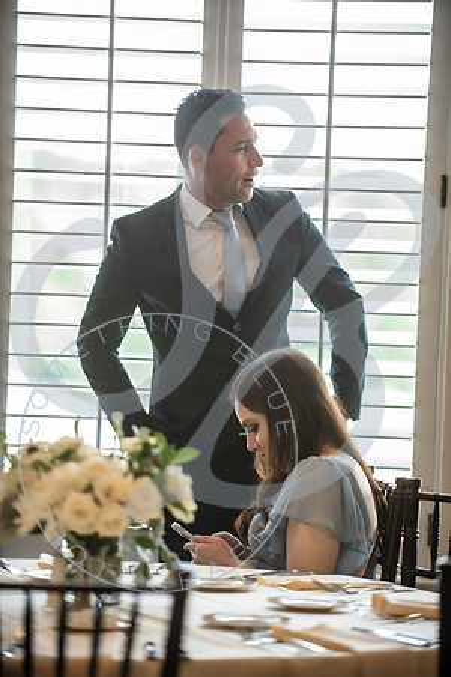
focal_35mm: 170
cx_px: 226
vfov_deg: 12.1
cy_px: 338
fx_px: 3194
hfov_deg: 8.1
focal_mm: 170
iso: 640
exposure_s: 1/250
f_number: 2.8
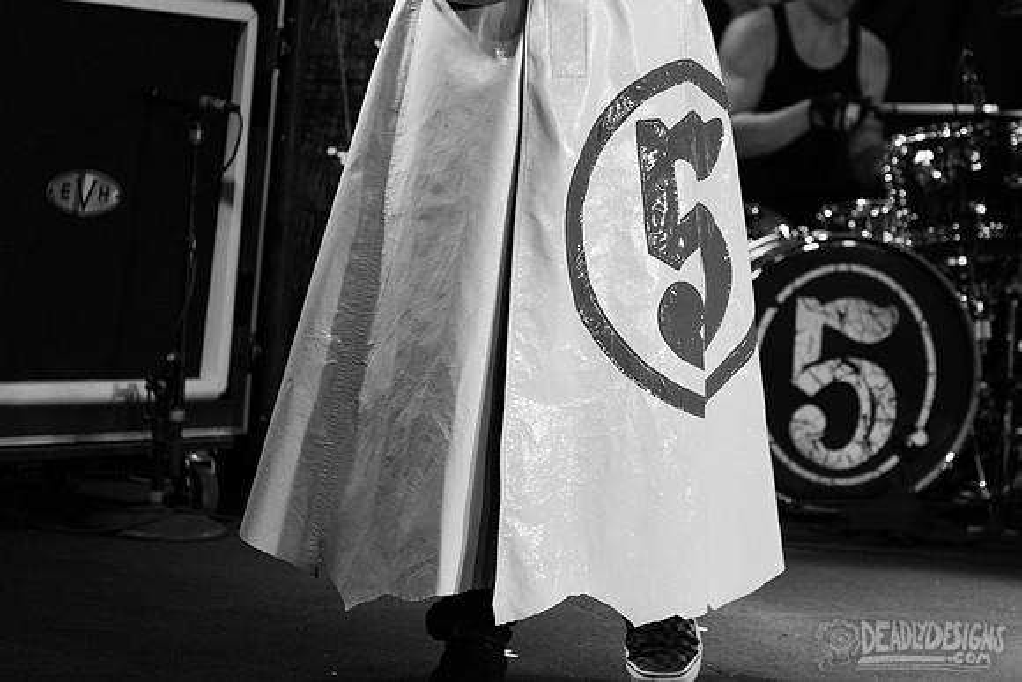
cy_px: 183
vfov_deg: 13.3
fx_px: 2919
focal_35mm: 103
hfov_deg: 19.8
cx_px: 665
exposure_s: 1/160
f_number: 3.5
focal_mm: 70
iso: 2000
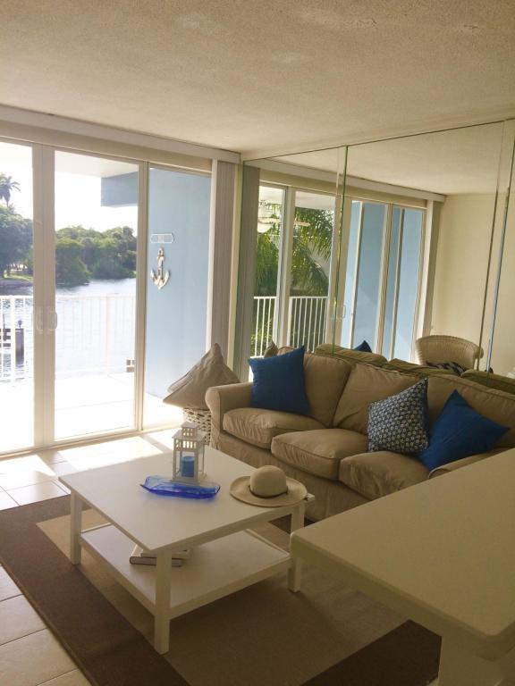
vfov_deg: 61.7
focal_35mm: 29
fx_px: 575
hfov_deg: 48.2
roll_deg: -3.1
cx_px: 258
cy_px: 343
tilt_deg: -7.9
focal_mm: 4.15
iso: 32
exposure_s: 1/263
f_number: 2.2
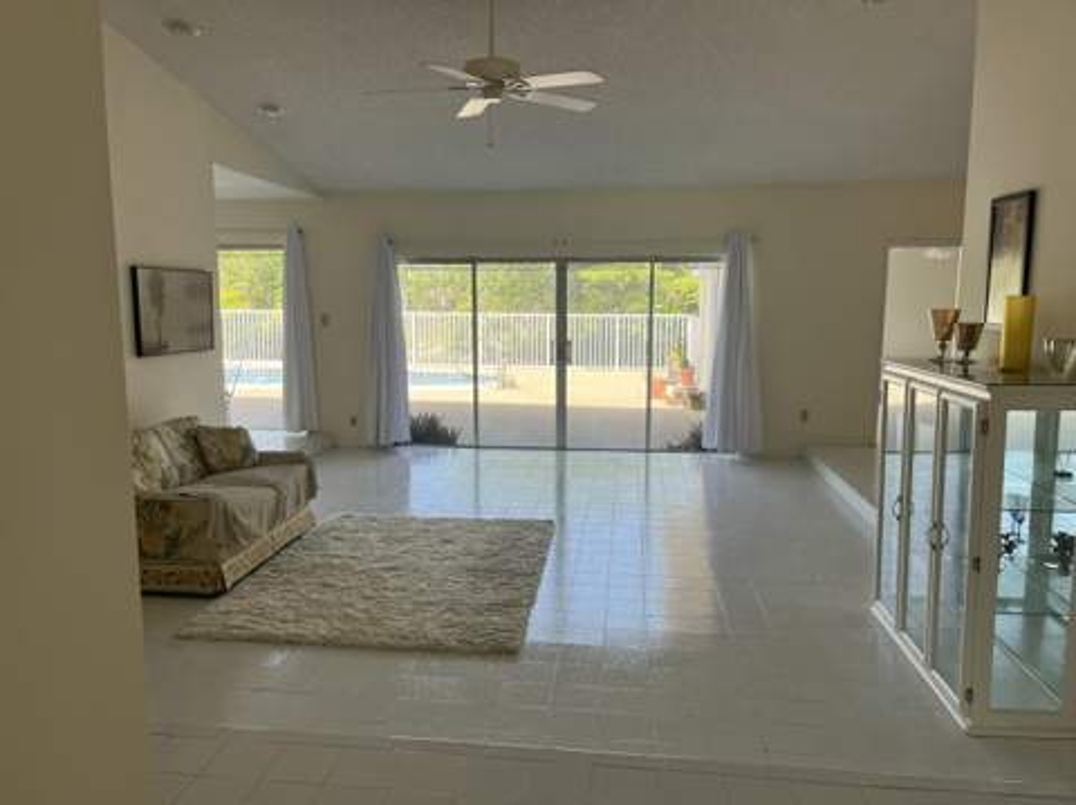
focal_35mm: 26
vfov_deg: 53.0
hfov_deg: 67.4
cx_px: 538
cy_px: 402
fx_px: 807
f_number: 1.6
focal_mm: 5.1
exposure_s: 1/430
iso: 50
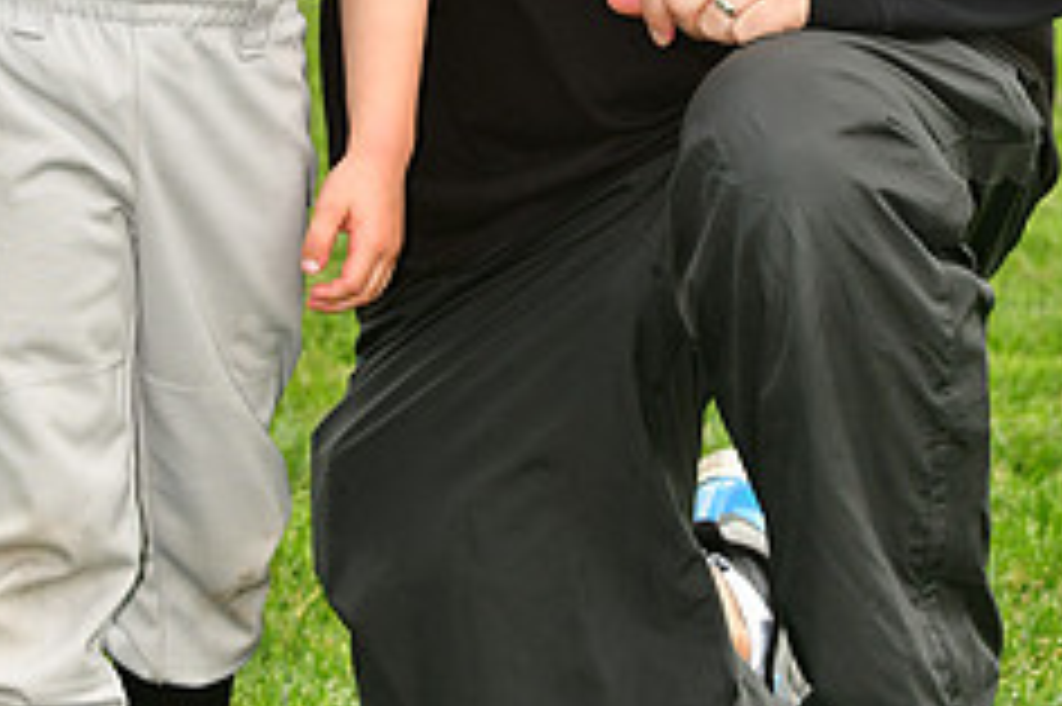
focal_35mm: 258
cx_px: 484
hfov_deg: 8.0
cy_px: -252
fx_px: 7605
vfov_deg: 5.3
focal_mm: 70
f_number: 5
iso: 200
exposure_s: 1/500
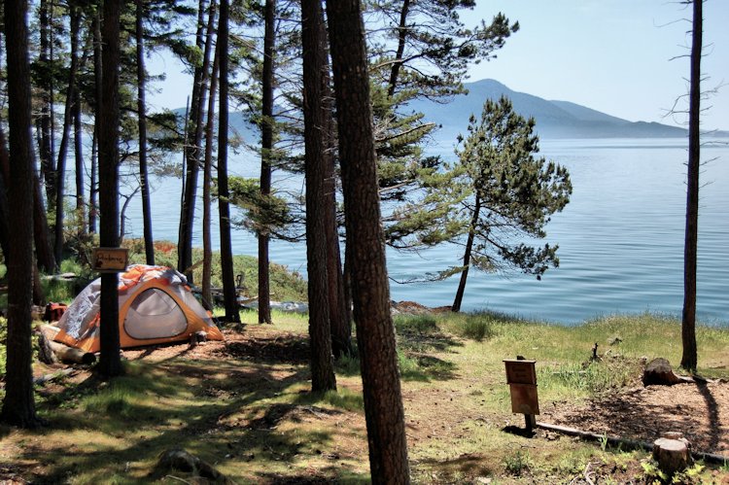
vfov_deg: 28.0
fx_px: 971
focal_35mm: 48
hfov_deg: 41.1
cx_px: 364
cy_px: 242
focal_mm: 32
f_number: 4.5
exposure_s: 1/250
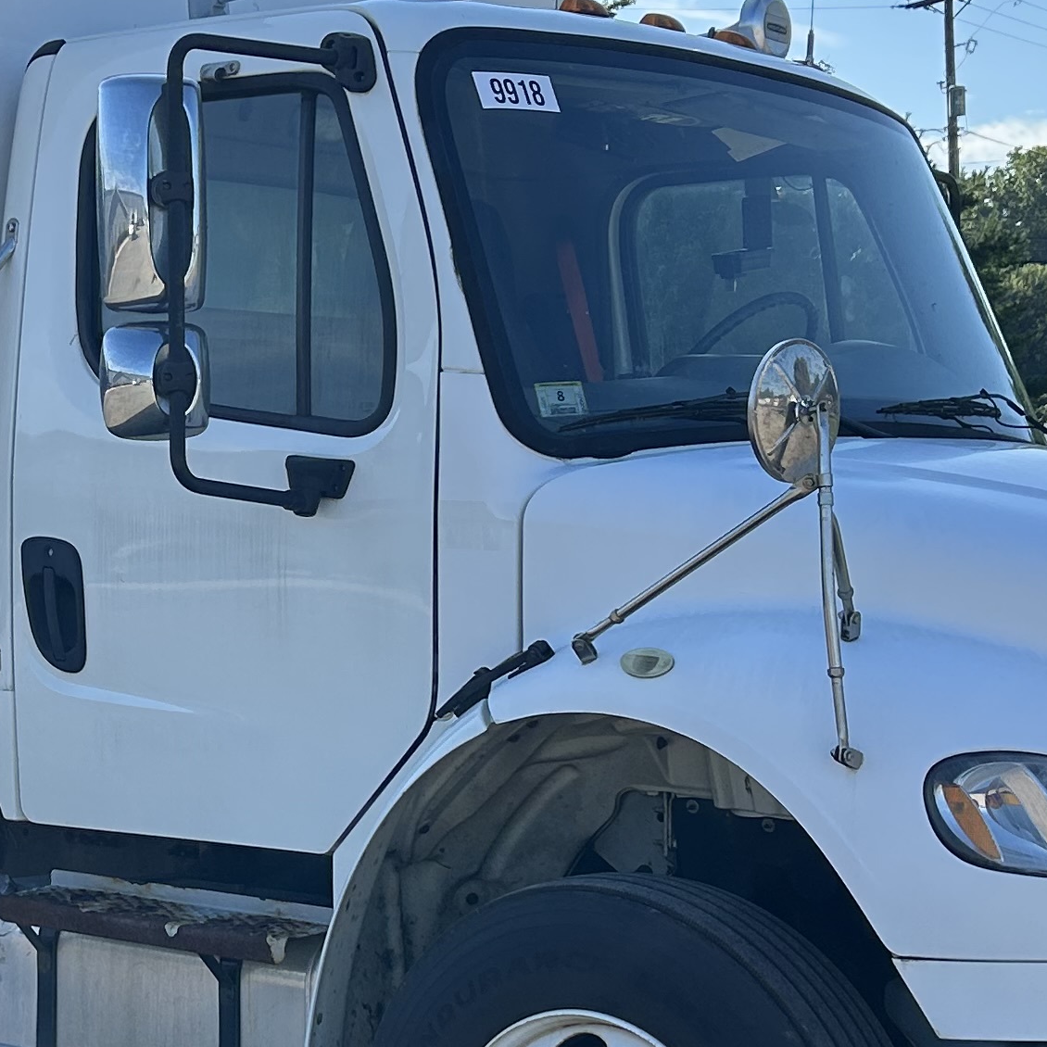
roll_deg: +0.5
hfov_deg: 20.8
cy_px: 595
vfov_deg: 21.1
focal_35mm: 82
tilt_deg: -1.8
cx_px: 170
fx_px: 2806
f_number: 1.5
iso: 50
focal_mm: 5.7
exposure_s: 1/3077
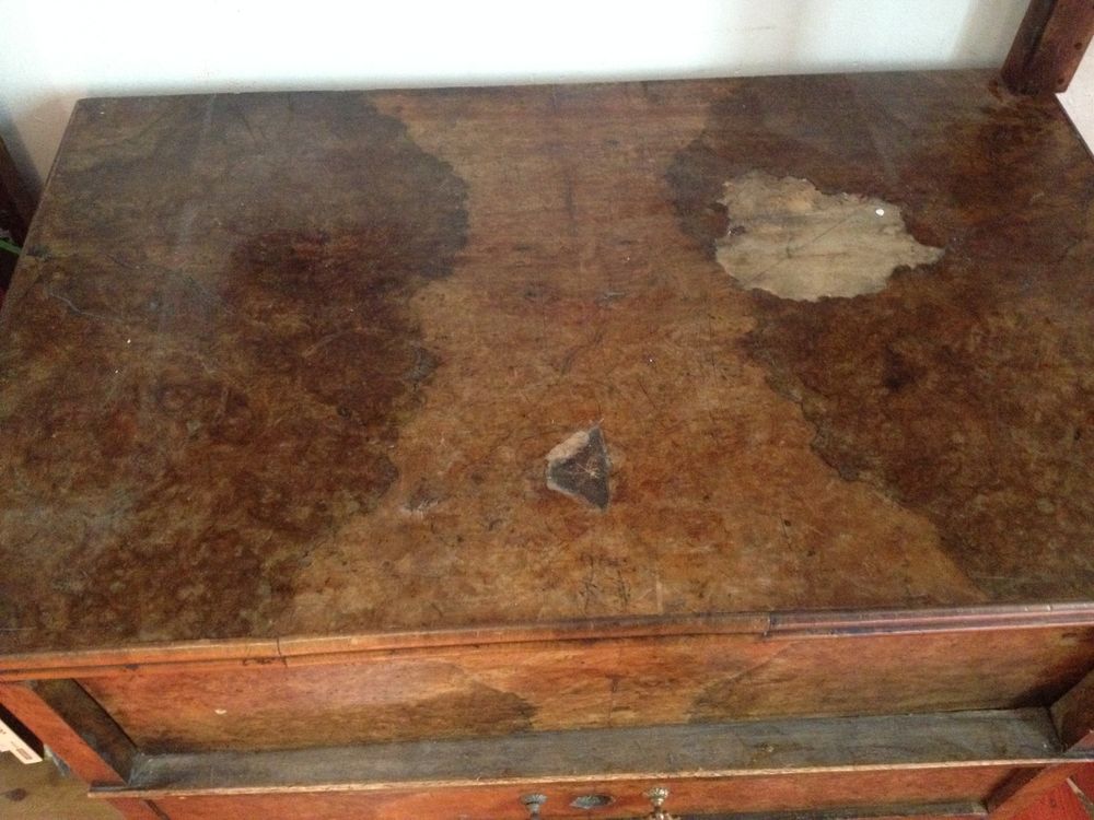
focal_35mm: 35
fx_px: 1106
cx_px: 547
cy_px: 410
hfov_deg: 52.6
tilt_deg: -52.6
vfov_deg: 40.7
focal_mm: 4.28
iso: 800
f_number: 2.4
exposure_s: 1/15
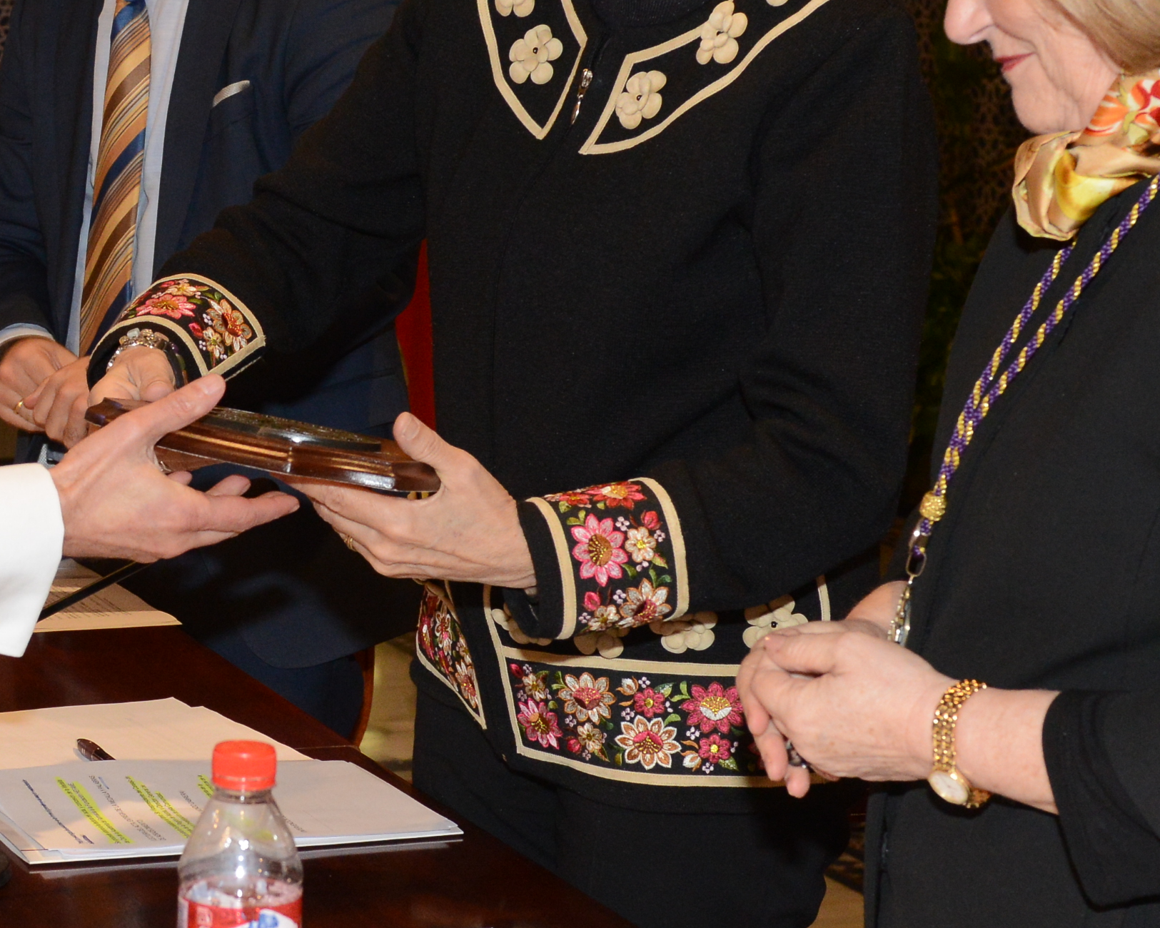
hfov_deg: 18.6
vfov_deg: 15.1
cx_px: 201
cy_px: 373
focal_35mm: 102
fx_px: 3502
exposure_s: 1/125
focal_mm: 32
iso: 1600
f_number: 5
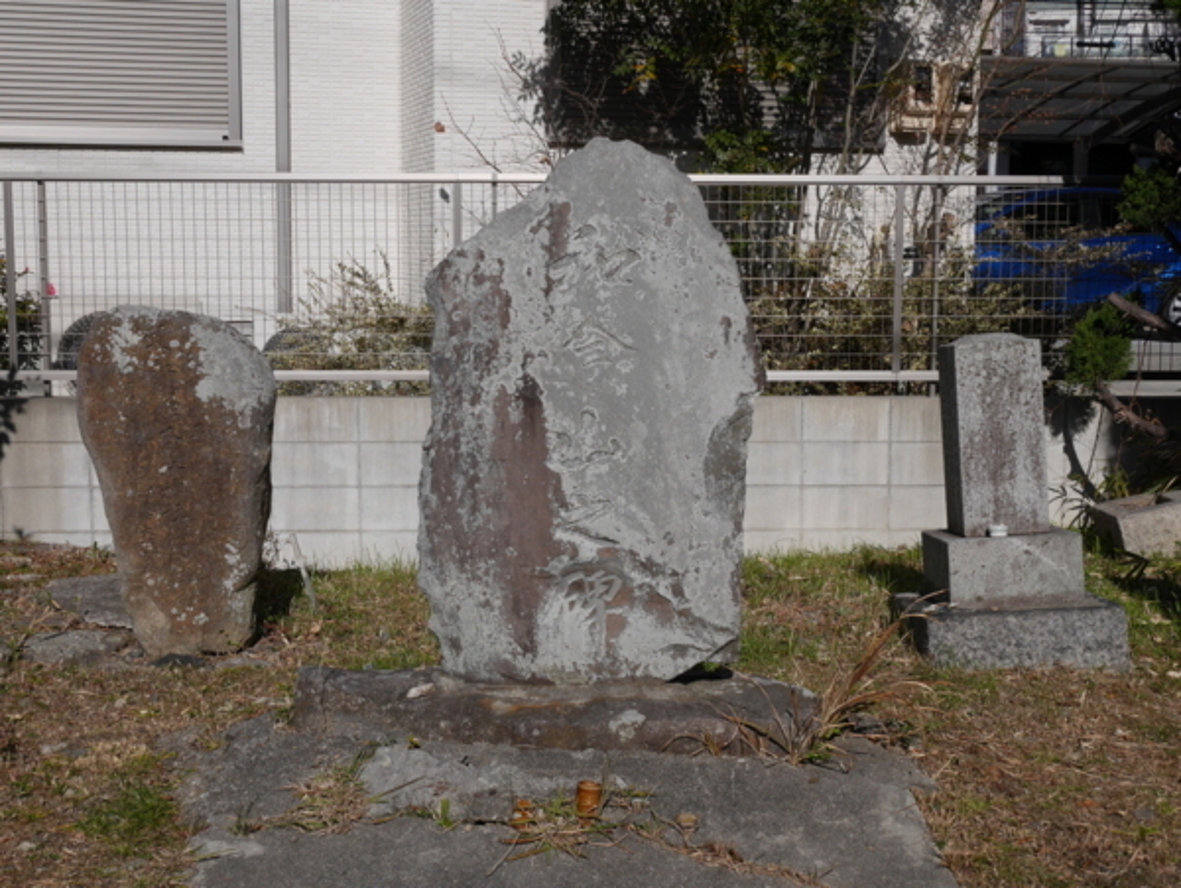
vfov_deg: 29.1
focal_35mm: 50
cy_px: 444
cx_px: 590
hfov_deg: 38.2
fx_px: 1707
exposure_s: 1/640
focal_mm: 25
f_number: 11
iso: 200
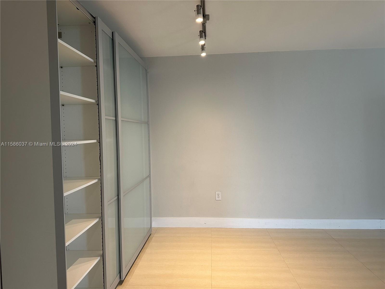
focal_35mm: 24
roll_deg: +1.1
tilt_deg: -2.3
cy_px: 144
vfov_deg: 56.8
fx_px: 267
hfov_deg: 71.6
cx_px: 192
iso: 200
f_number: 1.78
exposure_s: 1/120
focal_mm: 6.86
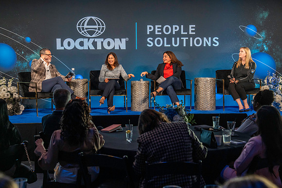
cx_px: 133
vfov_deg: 21.9
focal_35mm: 62
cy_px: 96
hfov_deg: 32.3
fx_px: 487
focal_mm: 59
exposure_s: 1/200
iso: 4000
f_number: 4.5
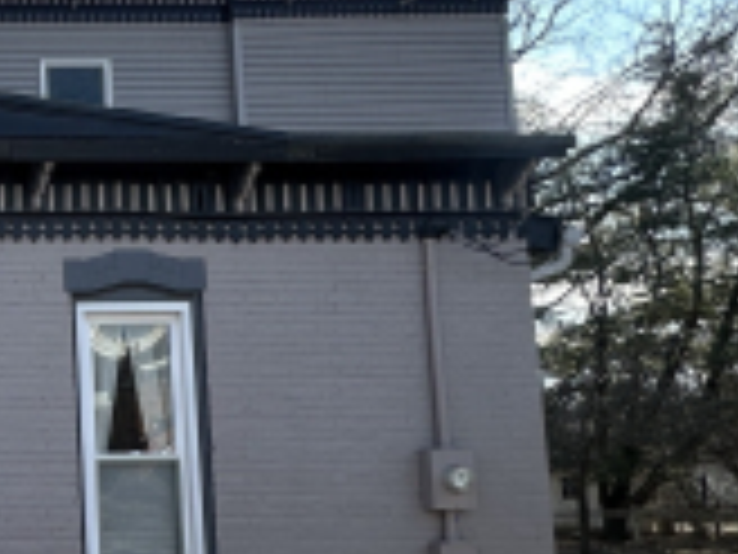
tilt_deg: +7.5
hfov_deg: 26.2
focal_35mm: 57
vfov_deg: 25.6
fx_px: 1215
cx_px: -326
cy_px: 324
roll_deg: +0.4
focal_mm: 2.22
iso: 40
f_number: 2.2
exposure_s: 1/388
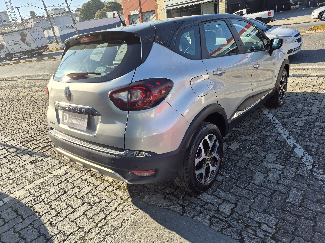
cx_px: 162
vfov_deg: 58.9
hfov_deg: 73.9
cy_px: 122
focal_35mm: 23
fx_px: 216
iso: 25
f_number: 1.8
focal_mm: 5.4
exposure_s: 1/872
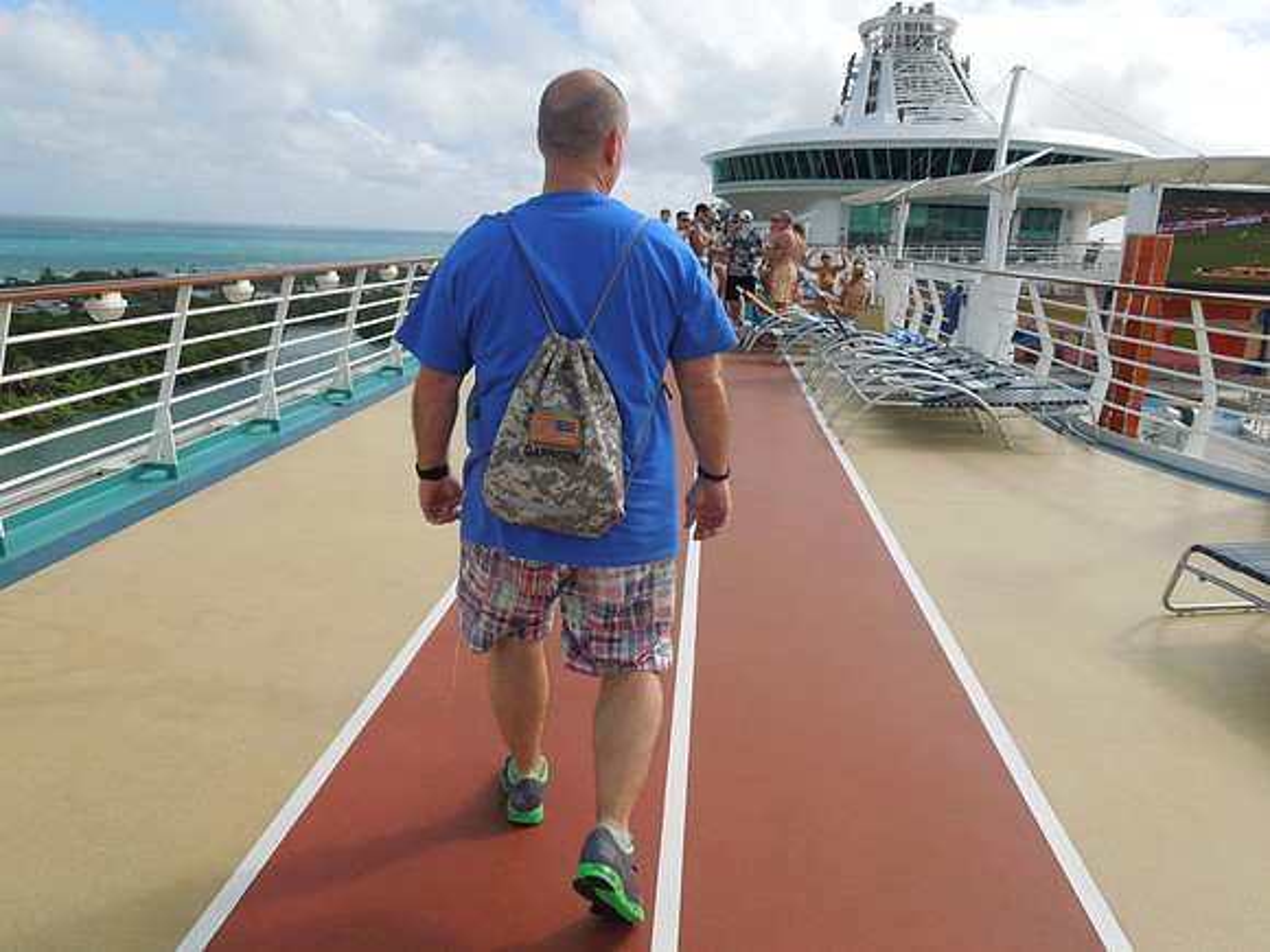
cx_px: 635
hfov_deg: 69.4
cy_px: 476
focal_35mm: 25
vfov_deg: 54.9
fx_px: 917
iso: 100
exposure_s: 1/1250
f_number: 3.3
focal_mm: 4.5
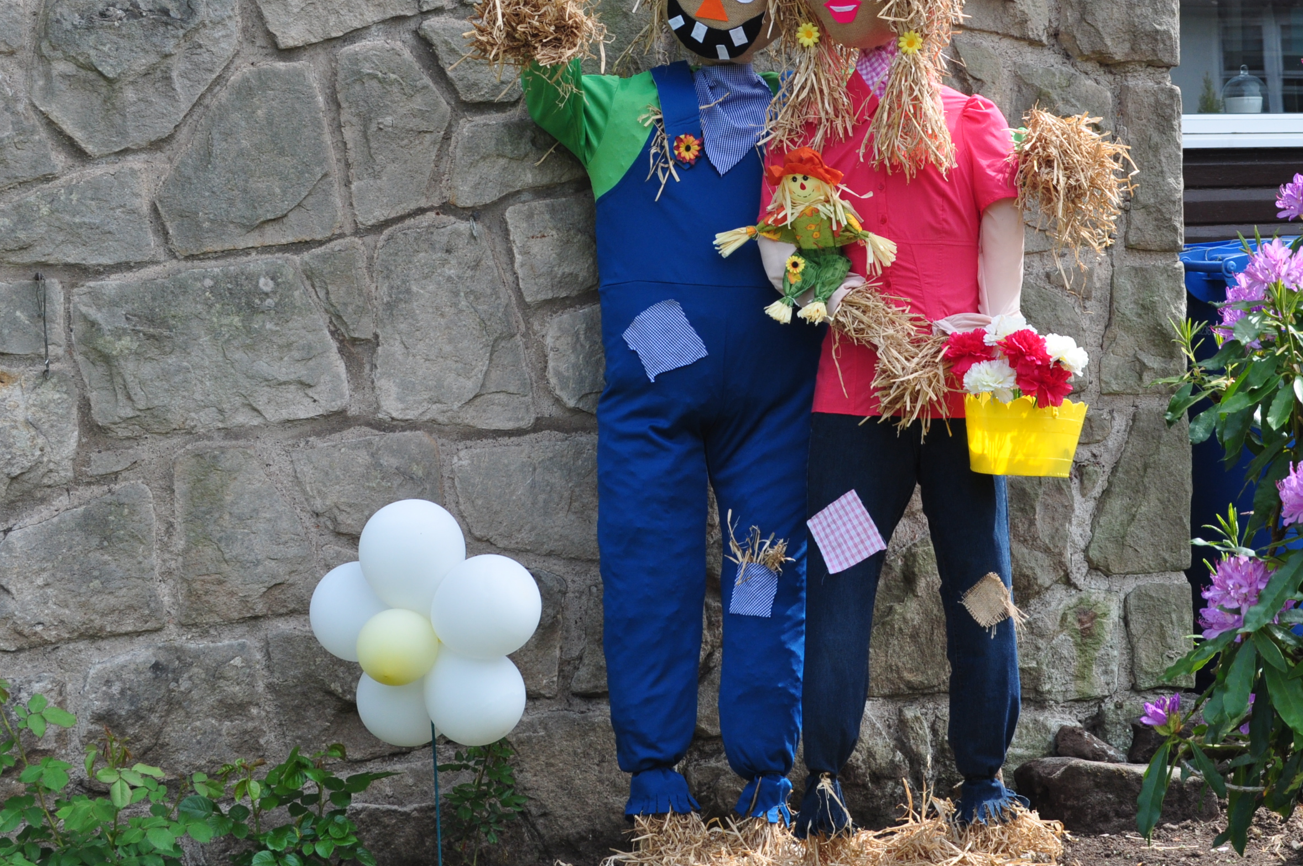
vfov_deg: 15.8
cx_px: 844
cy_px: 348
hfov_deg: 23.6
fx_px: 3109
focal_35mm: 86
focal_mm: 42
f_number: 10
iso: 320
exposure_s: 1/250
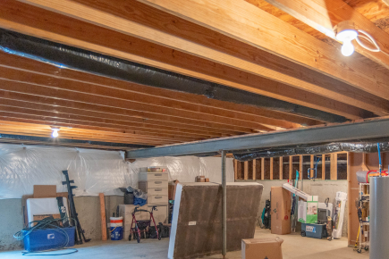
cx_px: 265
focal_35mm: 31
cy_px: 190
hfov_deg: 58.7
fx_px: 335
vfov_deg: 41.2
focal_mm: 18
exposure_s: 1/50
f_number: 3.5
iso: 1000
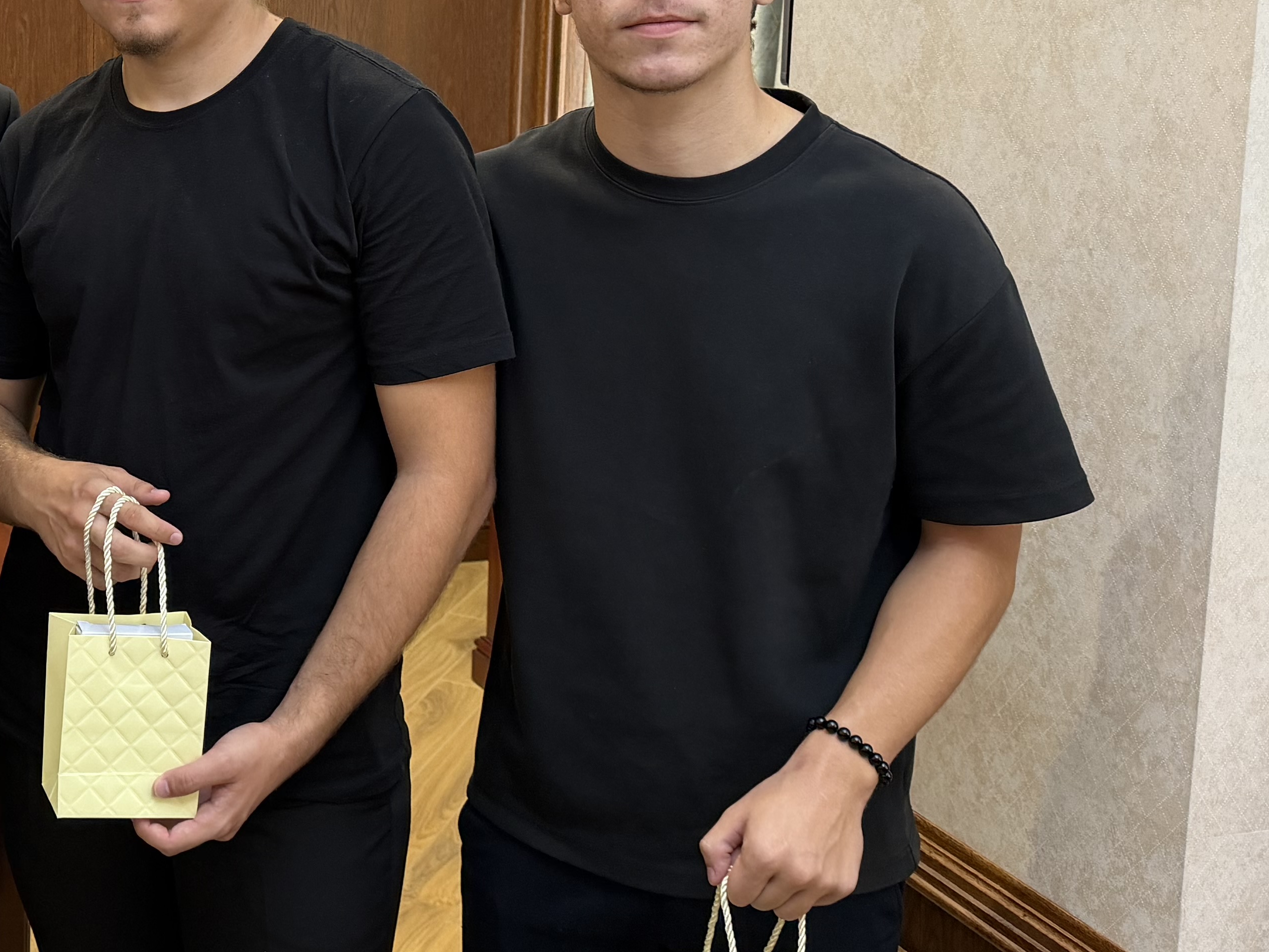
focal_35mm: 54
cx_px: 57
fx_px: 1980
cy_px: 171
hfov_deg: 33.1
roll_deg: -0.3
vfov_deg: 26.5
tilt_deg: -7.9
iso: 200
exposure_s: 1/50
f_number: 1.78
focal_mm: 6.76
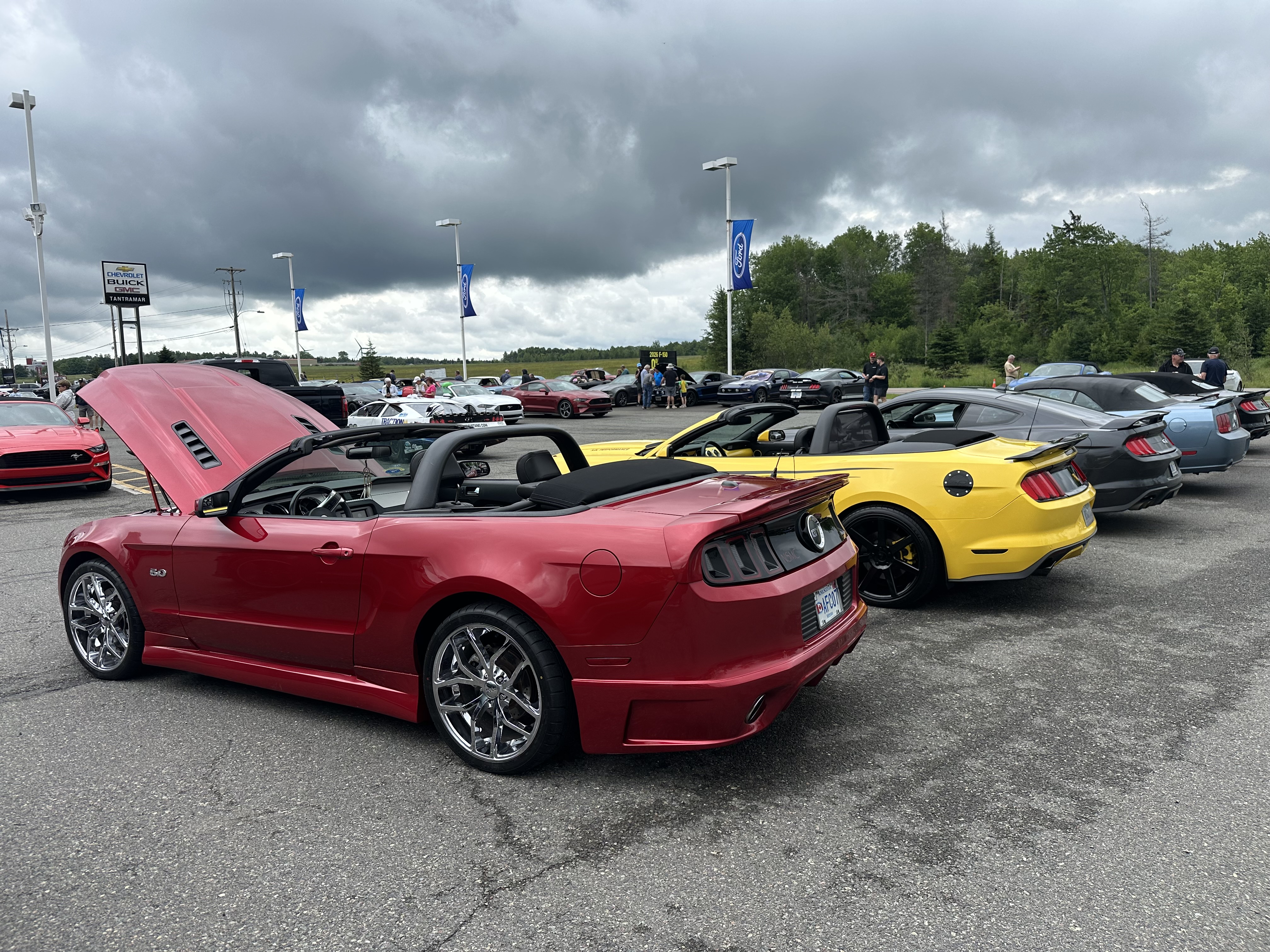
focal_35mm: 24
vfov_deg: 56.8
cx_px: 635
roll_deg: +1.4
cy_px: 476
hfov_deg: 71.6
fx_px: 881
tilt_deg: -6.7
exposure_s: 1/2299
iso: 80
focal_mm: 6.86
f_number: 1.78
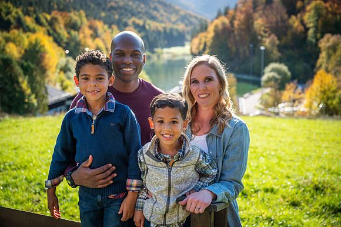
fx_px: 360
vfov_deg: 35.0
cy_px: 114
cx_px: 170
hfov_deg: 50.7
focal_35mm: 38
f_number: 2.8
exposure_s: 1/4000
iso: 200
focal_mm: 38
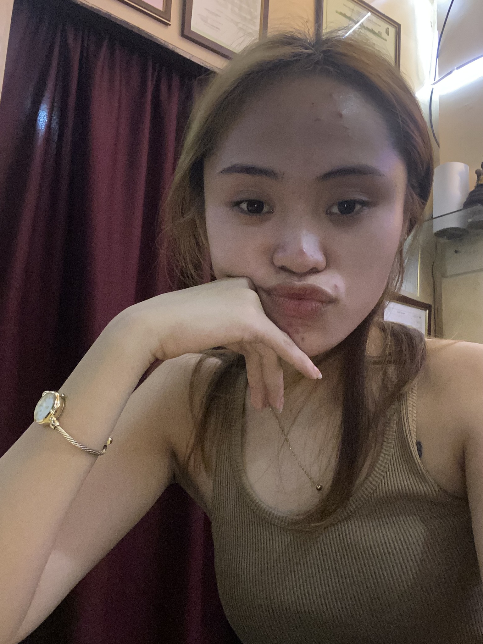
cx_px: 242
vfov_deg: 60.0
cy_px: 322
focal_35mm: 30
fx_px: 558
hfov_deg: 46.8
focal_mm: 2.71
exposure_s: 1/26
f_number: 2.2
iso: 500
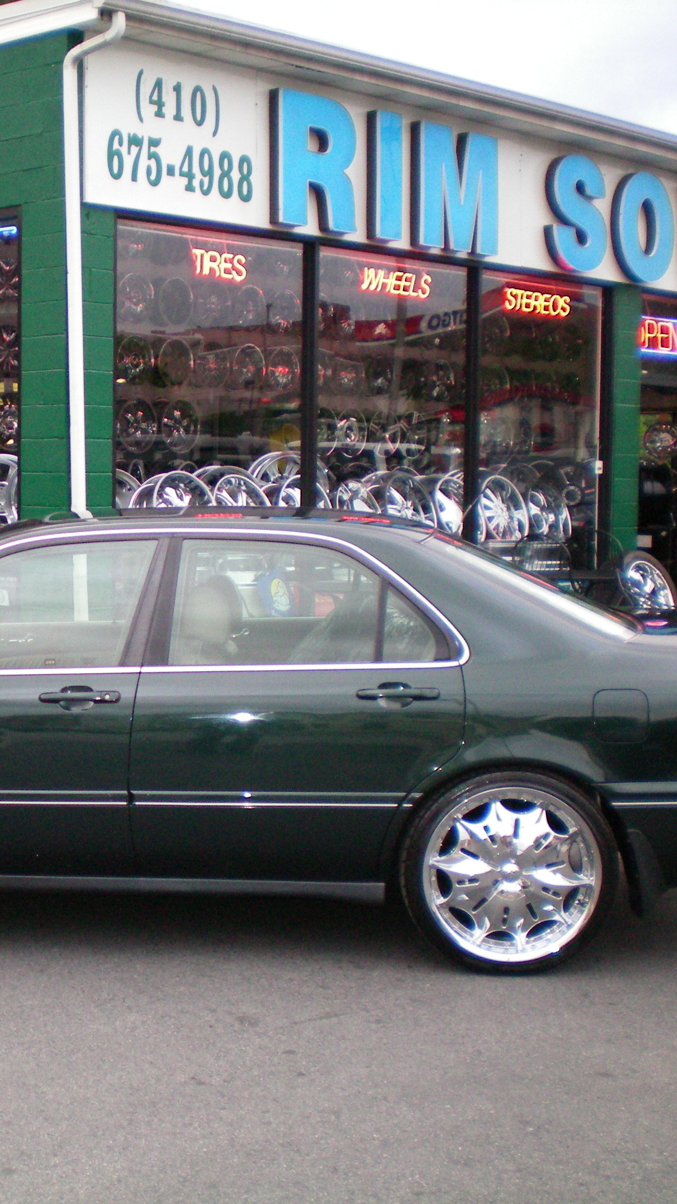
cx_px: 55
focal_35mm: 56
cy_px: 607
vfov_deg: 37.2
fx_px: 1787
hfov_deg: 21.0
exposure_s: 1/60
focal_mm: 6.3
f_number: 3.1
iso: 125
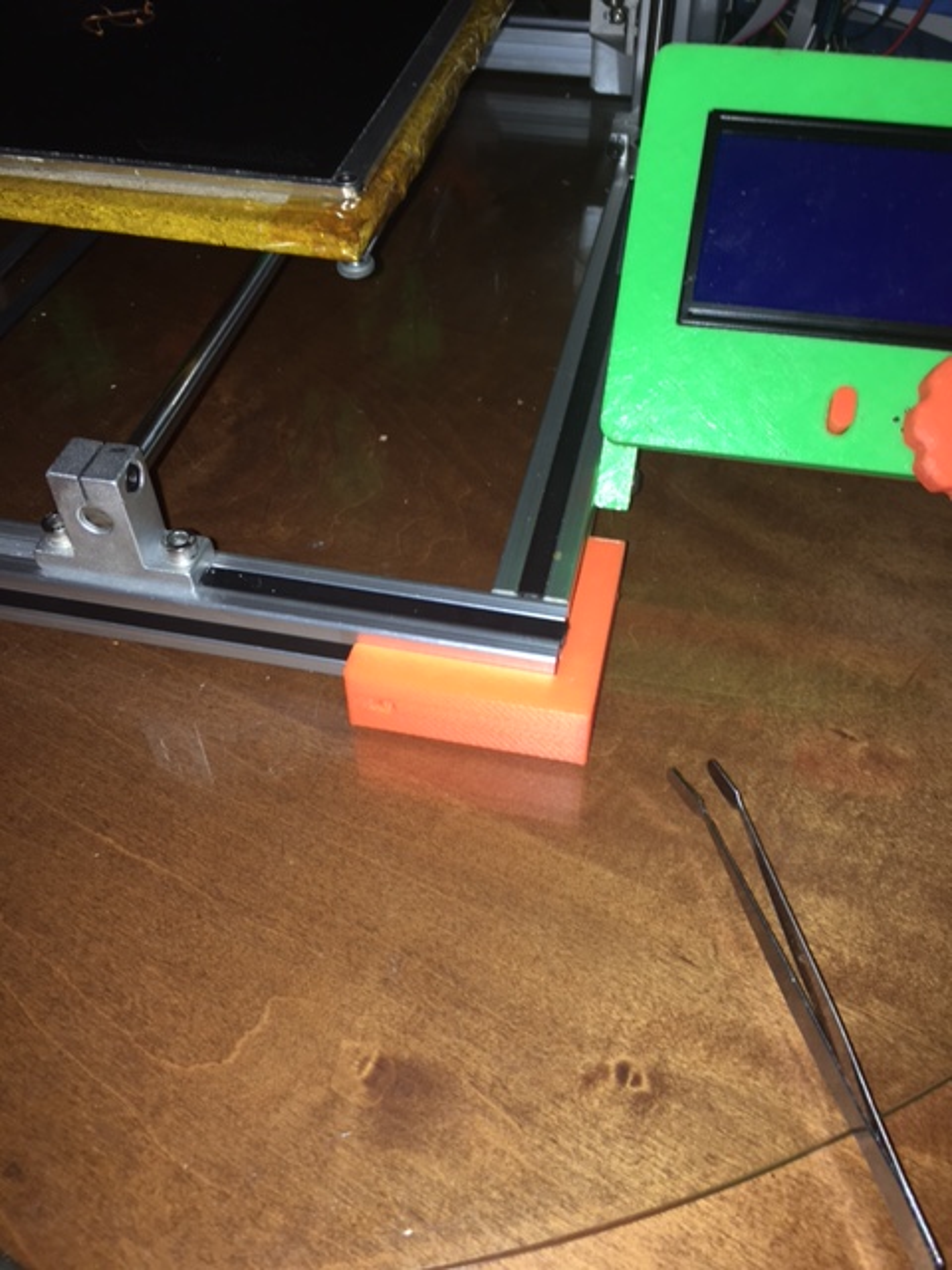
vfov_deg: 61.7
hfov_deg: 48.2
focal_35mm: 29
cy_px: 635
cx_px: 476
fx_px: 1063
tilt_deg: -46.9
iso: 25
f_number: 2.2
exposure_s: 1/19
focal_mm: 4.15
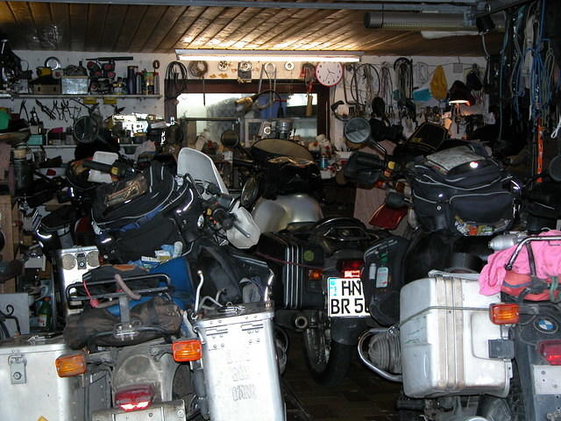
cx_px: 280
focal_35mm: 66
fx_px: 1070
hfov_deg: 29.4
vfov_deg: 22.3
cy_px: 210
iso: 200
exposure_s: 1/125
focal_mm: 16.8
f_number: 3.2
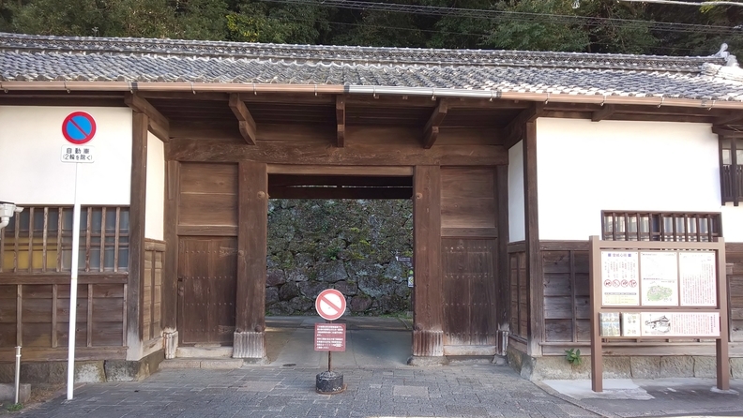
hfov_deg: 81.2
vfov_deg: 51.3
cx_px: 372
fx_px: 434
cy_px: 240
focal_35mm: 22
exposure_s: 1/100
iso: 37
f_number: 1.94
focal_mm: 3.45
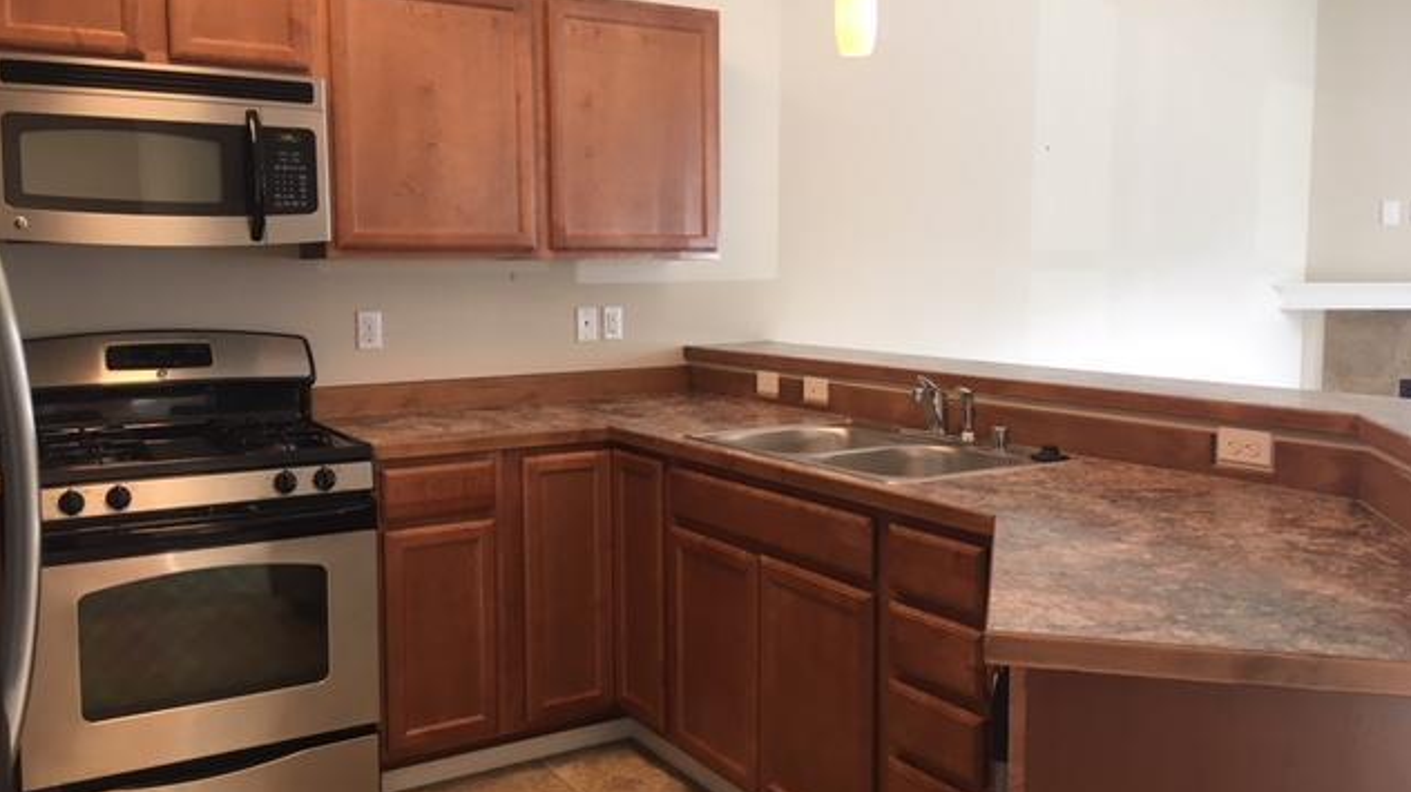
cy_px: 375
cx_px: 710
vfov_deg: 36.6
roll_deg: +0.8
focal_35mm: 32
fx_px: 1197
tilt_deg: -5.4
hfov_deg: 61.0
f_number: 2.2
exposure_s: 1/30
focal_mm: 4.15
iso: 64
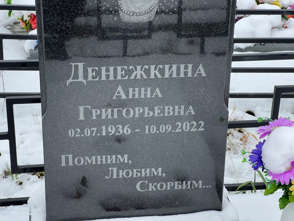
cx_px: 147
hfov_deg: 25.3
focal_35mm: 77
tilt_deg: -23.8
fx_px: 654
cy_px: 110
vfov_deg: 19.1
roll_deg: +0.5
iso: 64
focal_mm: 9
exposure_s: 1/99
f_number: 2.8
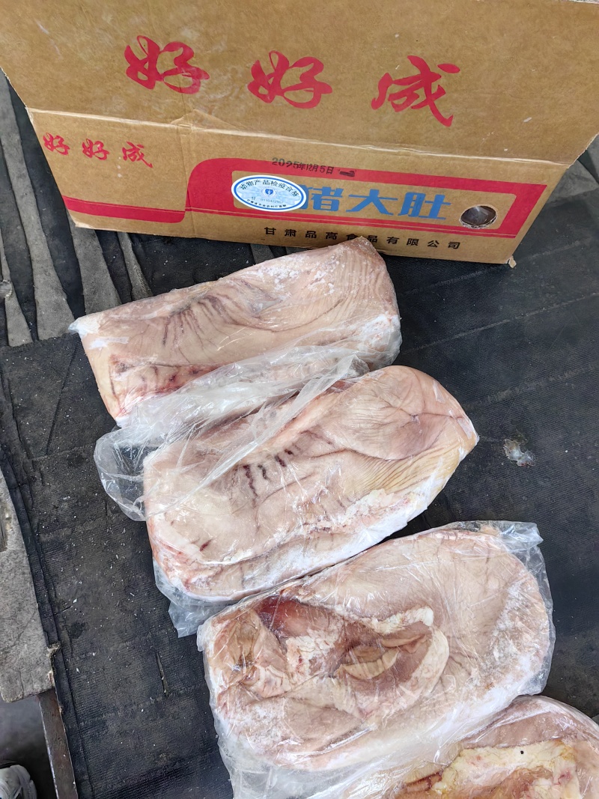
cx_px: 300
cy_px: 400
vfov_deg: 65.3
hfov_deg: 51.3
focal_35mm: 27
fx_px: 623
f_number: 4
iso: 1000
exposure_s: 1/100
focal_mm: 5.75
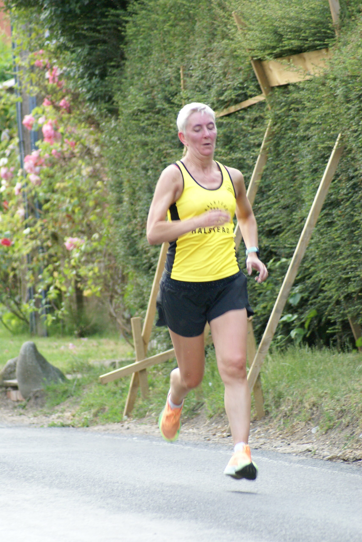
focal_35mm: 345
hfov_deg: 4.0
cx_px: 181
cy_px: 271
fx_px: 5194
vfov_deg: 6.0
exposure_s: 1/100
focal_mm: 230
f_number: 5.6
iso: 800
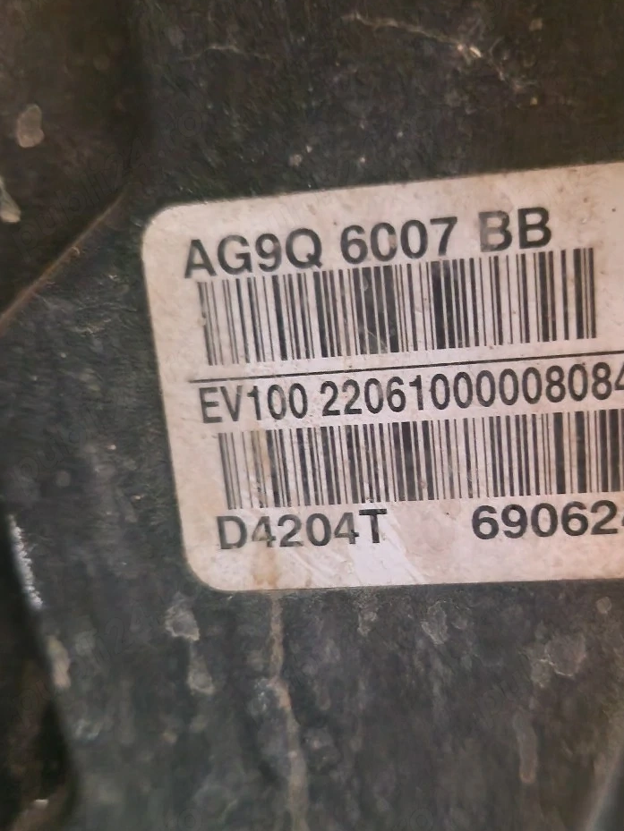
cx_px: 397
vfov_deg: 55.3
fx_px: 793
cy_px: 449
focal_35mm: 33
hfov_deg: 42.6
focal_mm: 5.4
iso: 1600
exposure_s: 1/10
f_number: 1.8
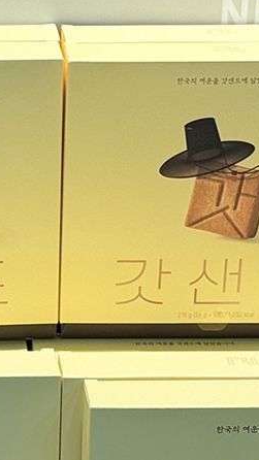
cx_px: -10
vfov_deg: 14.2
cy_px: 409
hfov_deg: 8.0
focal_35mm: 150
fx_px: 1831
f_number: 1.8
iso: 50
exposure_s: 1/125
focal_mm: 6.76
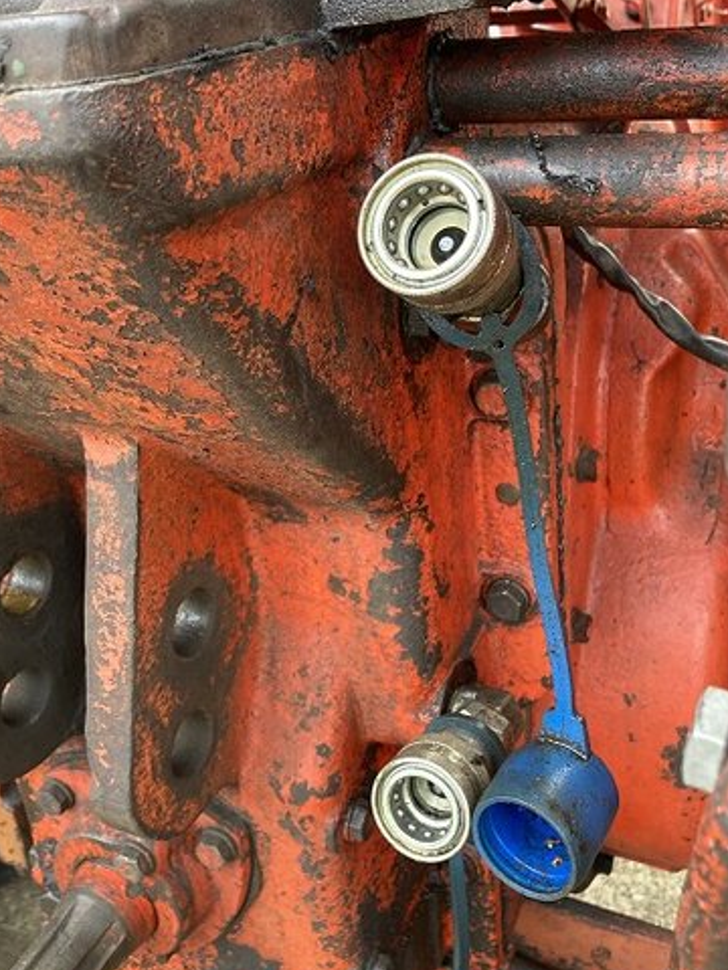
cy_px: 410
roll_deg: +10.0
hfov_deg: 40.7
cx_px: 350
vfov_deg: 52.4
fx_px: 981
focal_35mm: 35
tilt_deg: -22.7
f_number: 1.8
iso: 100
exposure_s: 1/60
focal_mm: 3.99
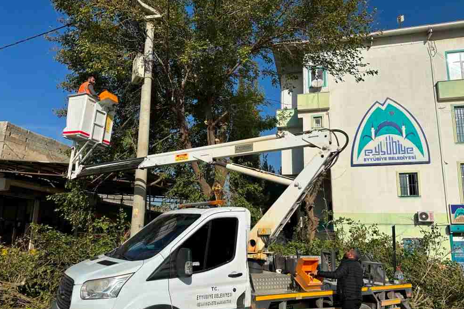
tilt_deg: +10.0
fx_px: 335
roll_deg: -0.3
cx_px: 230
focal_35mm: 26
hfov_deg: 69.4
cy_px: 180
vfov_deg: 49.3
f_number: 1.78
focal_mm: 6.86
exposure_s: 1/9709
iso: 80
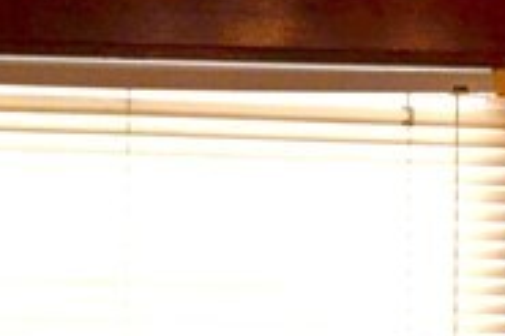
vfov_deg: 5.1
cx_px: 412
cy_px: 686
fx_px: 3700
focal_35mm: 264
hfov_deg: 7.8
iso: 400
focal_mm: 30
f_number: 9
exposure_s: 1/80
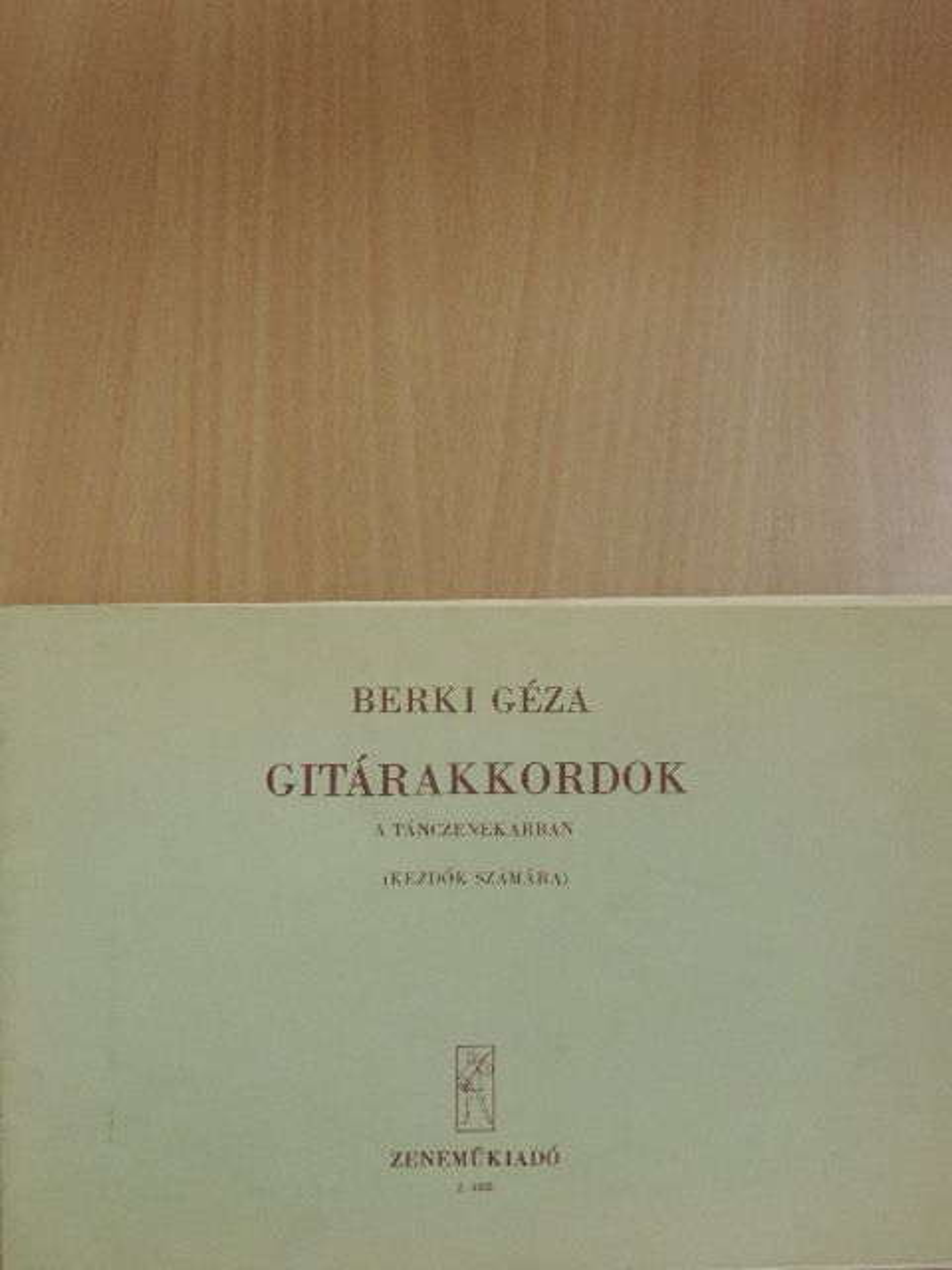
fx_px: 1577
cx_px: 476
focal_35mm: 43
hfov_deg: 33.6
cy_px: 635
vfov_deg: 43.9
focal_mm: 7.6
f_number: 3.4
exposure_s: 1/100
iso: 1000
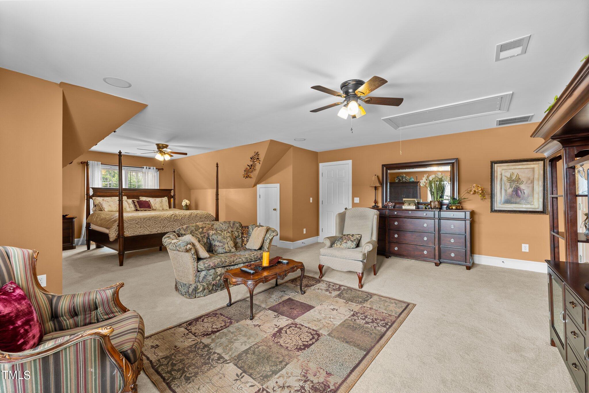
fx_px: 229
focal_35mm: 14
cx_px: 294
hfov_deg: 104.3
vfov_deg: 81.2
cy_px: 196
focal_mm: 14
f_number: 7.1
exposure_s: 1/1.67
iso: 400
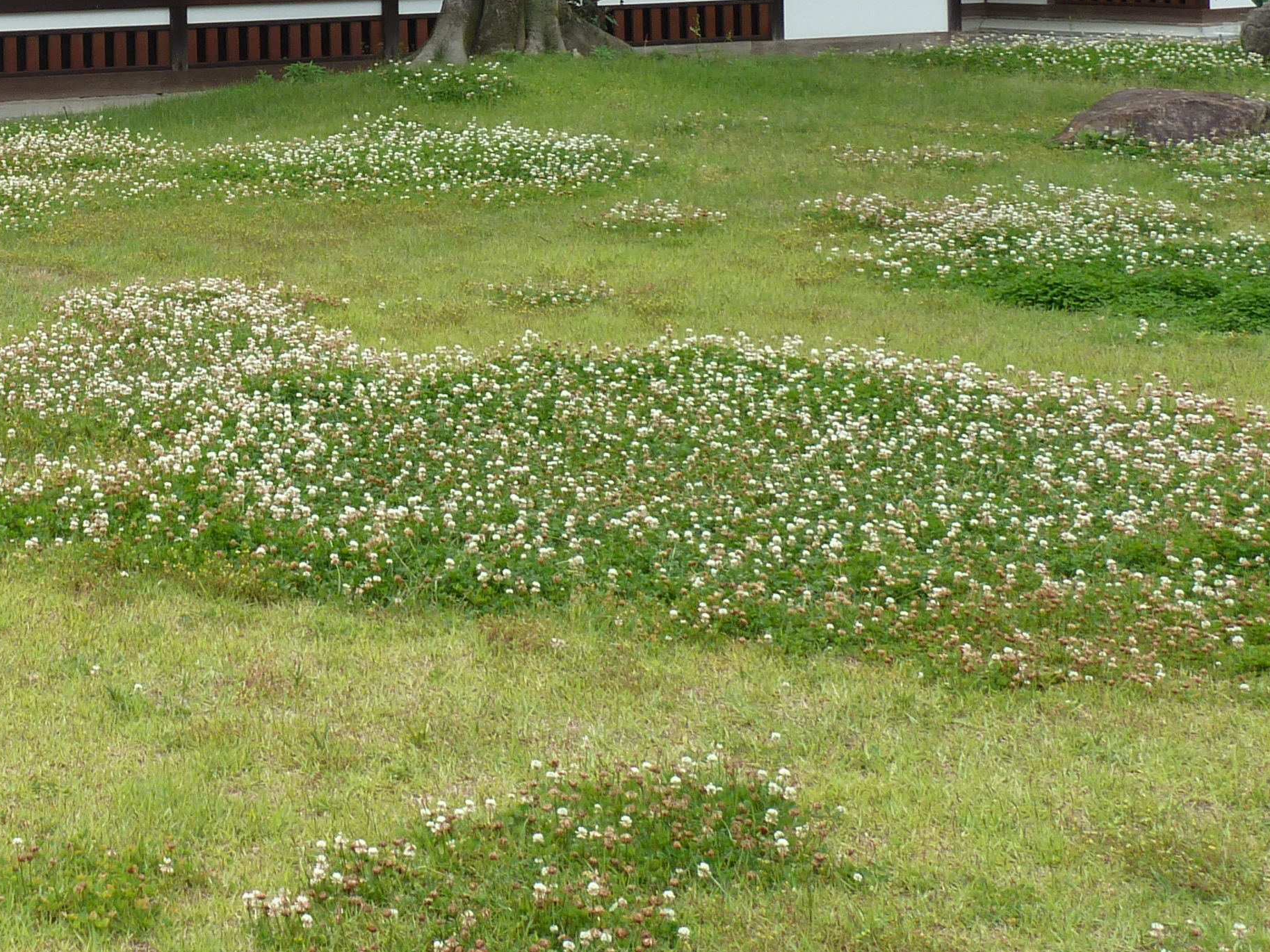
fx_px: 2972
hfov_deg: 22.9
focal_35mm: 81
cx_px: -83
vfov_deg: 17.6
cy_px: -87
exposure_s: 1/200
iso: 80
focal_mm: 6.1
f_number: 4
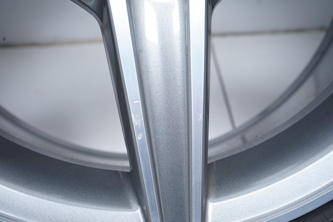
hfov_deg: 41.9
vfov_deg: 28.6
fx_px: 434
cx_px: 166
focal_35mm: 47
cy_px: 111
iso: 250
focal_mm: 47
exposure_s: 1/125
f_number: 7.1
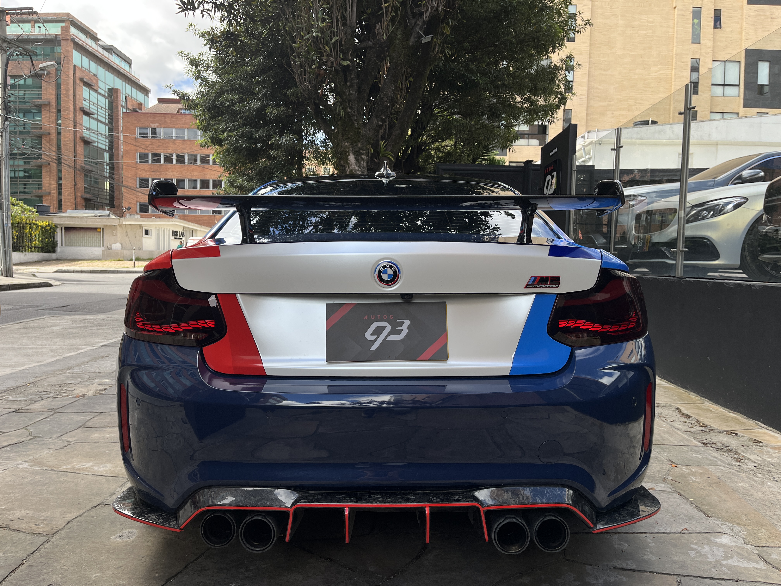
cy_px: 293
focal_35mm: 26
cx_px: 390
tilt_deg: -3.6
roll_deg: -0.8
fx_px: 587
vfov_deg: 53.1
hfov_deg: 67.3
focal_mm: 5.1
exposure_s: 1/816
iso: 50
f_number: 1.6
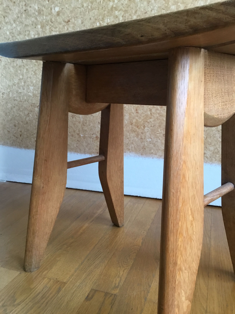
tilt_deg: -14.1
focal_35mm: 31
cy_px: 157
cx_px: 118
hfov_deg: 45.4
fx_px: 281
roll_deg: -0.6
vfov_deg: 58.4
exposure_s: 1/33
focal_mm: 3.3
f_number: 2.4
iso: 125
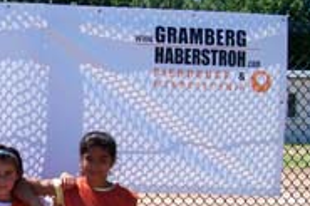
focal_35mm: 86
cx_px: 13
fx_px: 740
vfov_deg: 15.8
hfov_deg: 22.9
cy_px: 132
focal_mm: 5.6
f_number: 5.1
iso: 80
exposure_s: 1/256
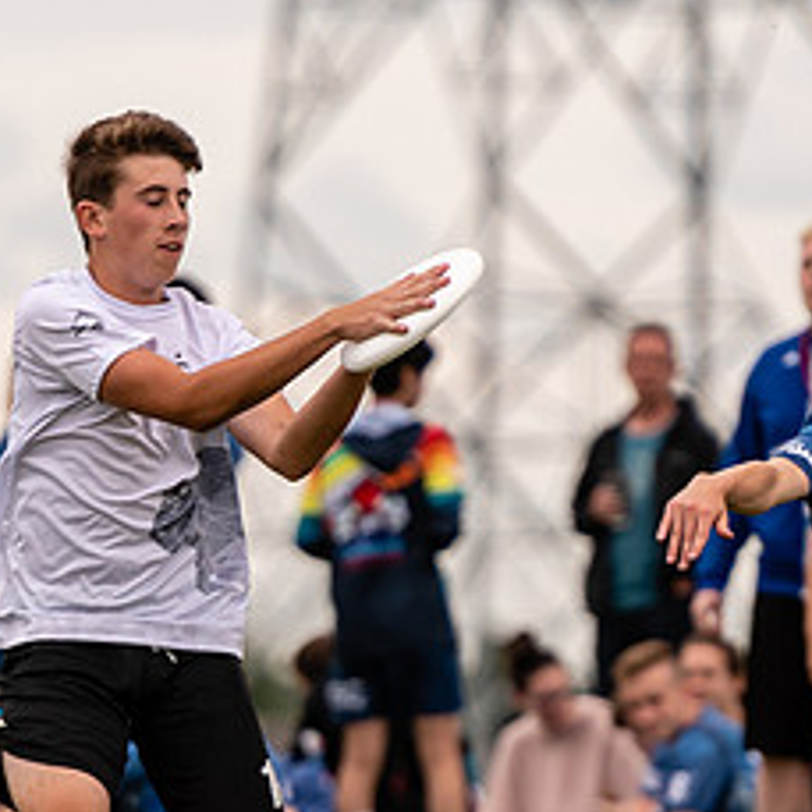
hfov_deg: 1.9
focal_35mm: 947
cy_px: 430
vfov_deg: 1.9
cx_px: 315
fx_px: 25132
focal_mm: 200
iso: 100
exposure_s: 1/1000
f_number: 2.8
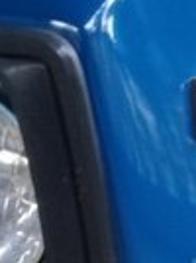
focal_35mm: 115
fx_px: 871
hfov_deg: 11.9
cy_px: 281
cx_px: 343
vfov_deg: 16.7
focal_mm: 3.3
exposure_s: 1/33
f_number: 2.2
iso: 80
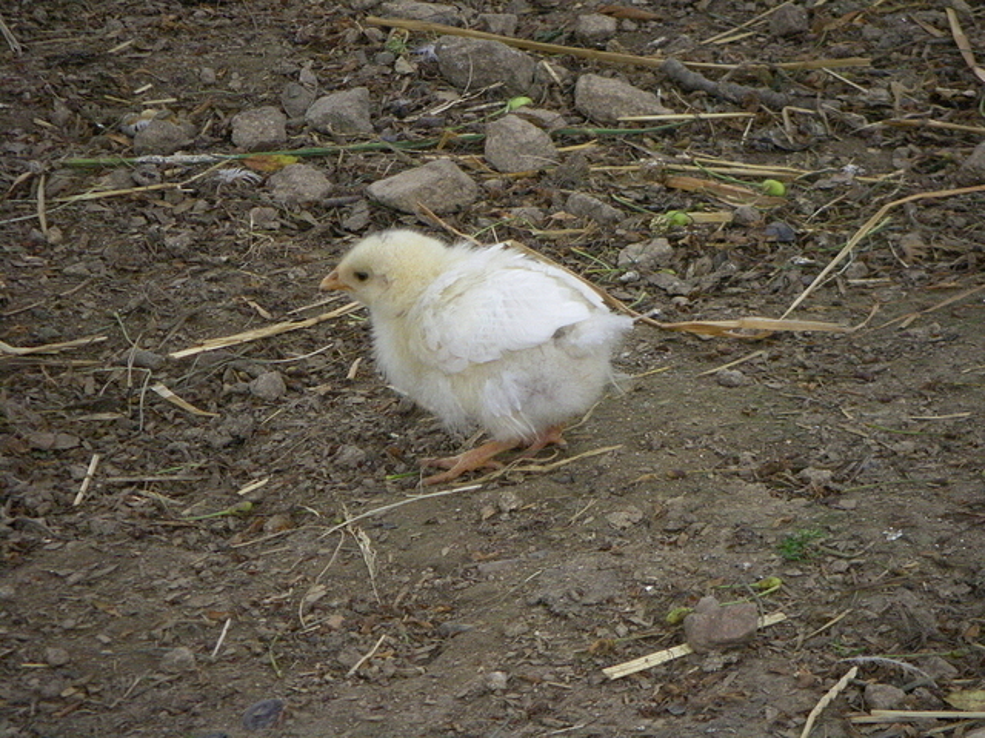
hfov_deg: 7.4
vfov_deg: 5.6
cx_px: 492
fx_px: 7569
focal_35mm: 266
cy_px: 369
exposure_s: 1/250
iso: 500
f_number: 5.4
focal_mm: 44.1
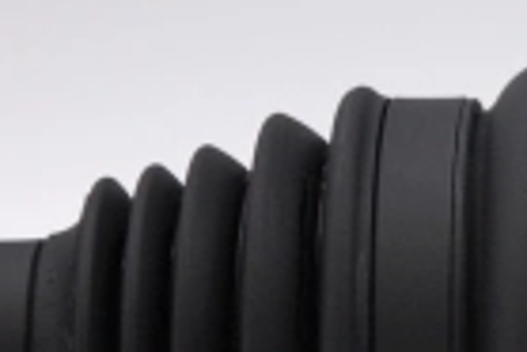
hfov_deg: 3.7
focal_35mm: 547
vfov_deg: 2.5
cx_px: 796
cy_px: 246
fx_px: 8018
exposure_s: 1/320
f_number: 5.6
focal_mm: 85
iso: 400
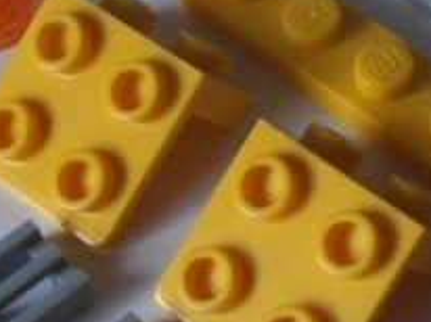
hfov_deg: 12.1
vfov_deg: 9.1
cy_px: 9
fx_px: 2015
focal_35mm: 162
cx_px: 416
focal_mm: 6.61
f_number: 3.9
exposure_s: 1/40
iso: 100
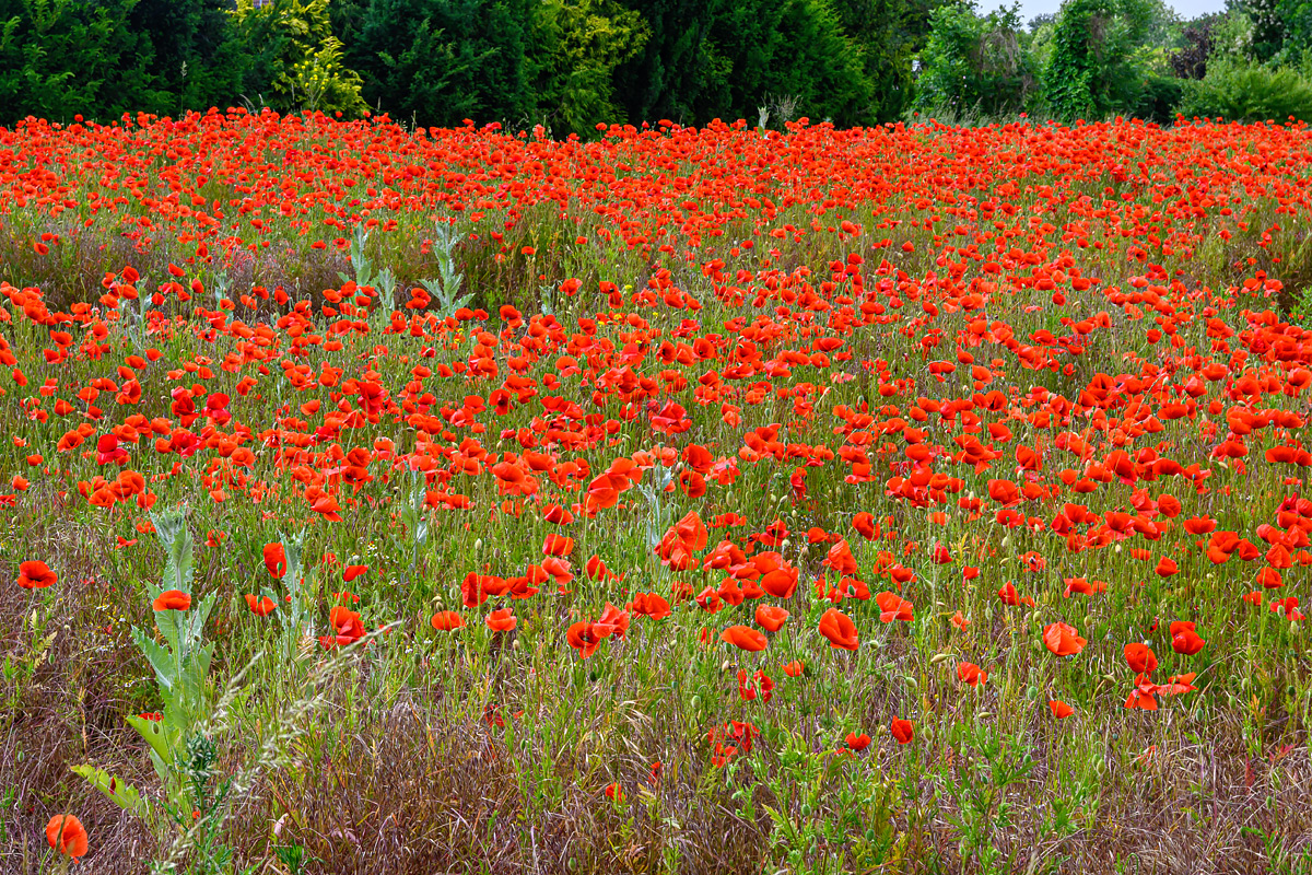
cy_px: 438
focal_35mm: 75
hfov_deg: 27.0
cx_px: 656
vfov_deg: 18.2
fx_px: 2733
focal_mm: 50
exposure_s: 1/250
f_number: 10
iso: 200
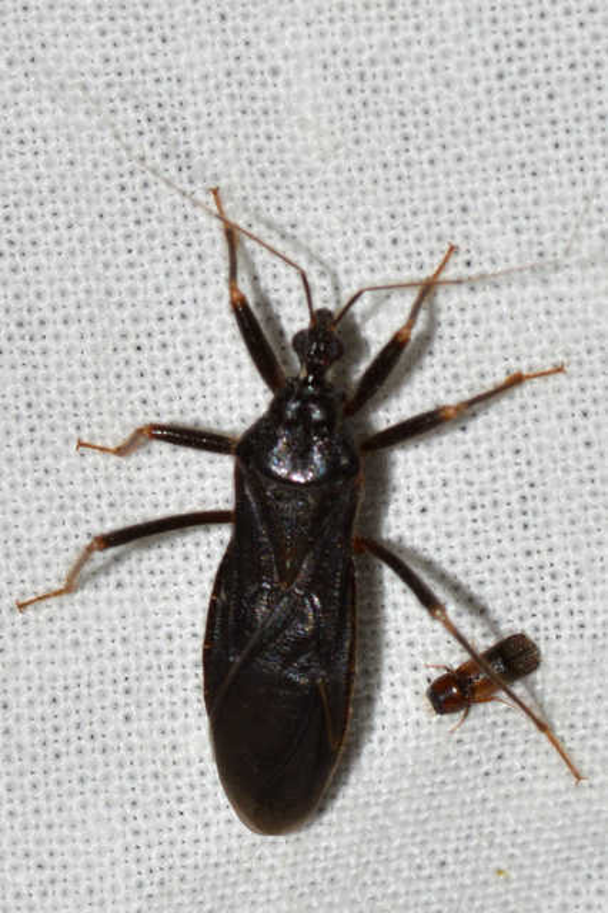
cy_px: 456
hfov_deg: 9.1
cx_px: 304
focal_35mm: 150
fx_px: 3804
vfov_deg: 13.7
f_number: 20
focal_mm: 100
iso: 100
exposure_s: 1/200
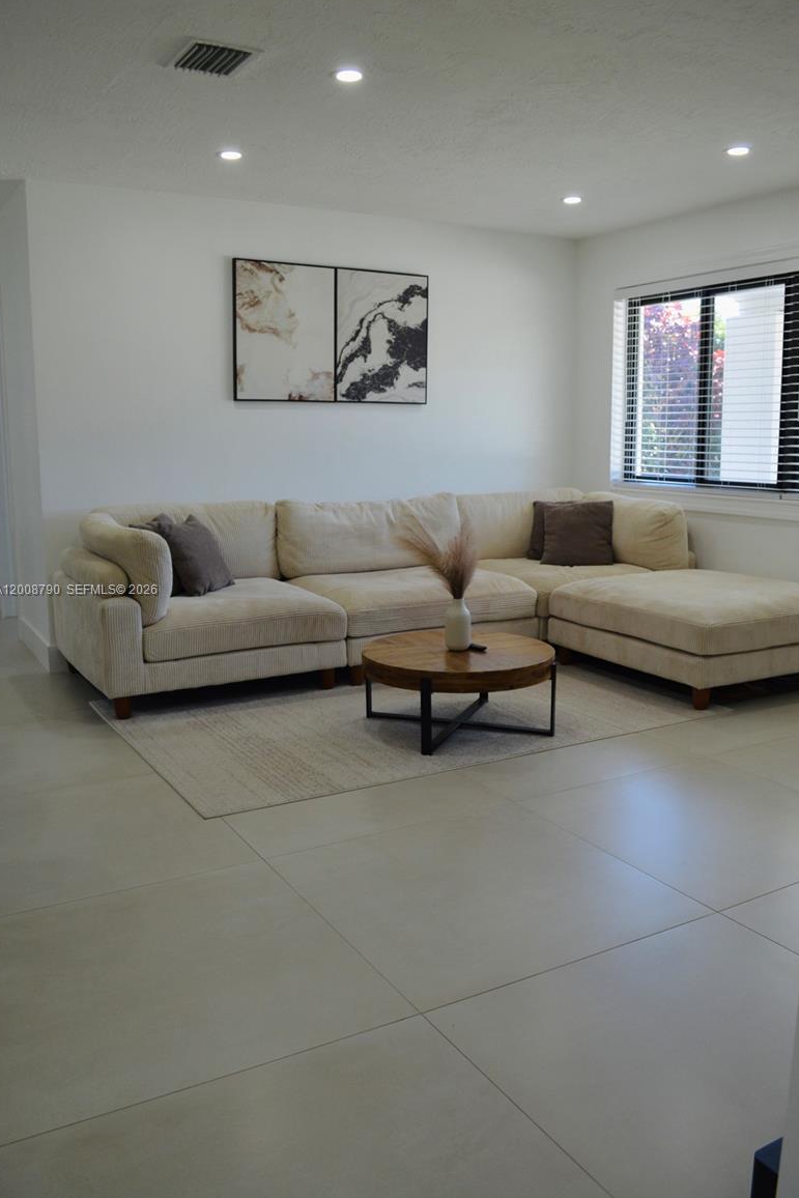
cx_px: 405
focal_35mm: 28
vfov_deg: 65.5
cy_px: 591
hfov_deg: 46.4
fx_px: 932
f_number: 5
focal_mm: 18
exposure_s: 1/100
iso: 400
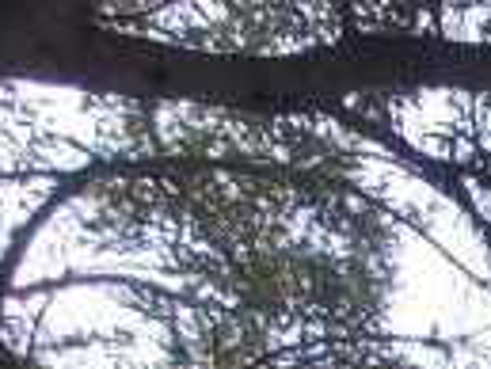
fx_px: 1349
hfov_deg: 11.3
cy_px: 1096
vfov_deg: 10.8
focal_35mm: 95
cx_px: 1488
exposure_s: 1/600
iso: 40
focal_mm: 1.42
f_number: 2.2
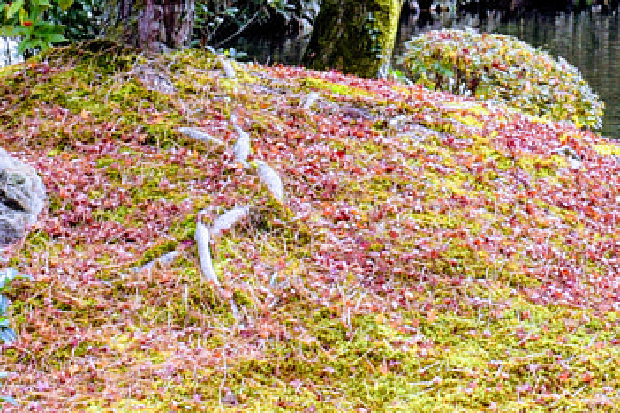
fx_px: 3065
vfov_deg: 7.4
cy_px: -475
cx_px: 449
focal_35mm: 178
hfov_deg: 11.5
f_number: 6.3
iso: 400
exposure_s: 1/160
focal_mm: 26
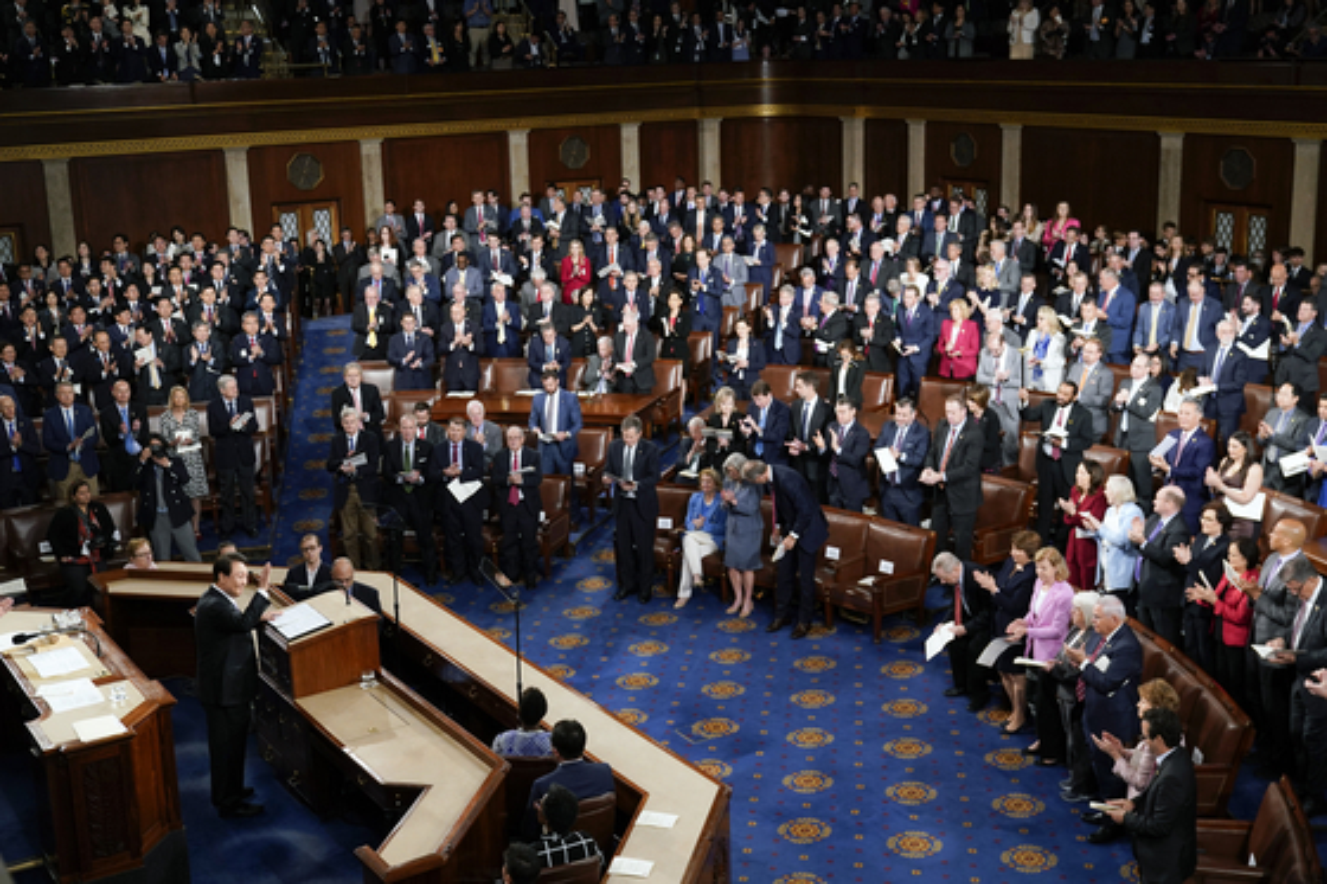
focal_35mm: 43
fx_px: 1584
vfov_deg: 31.2
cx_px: 664
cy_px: 442
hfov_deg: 45.4
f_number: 3.5
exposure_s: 1/400
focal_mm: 43
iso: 2000
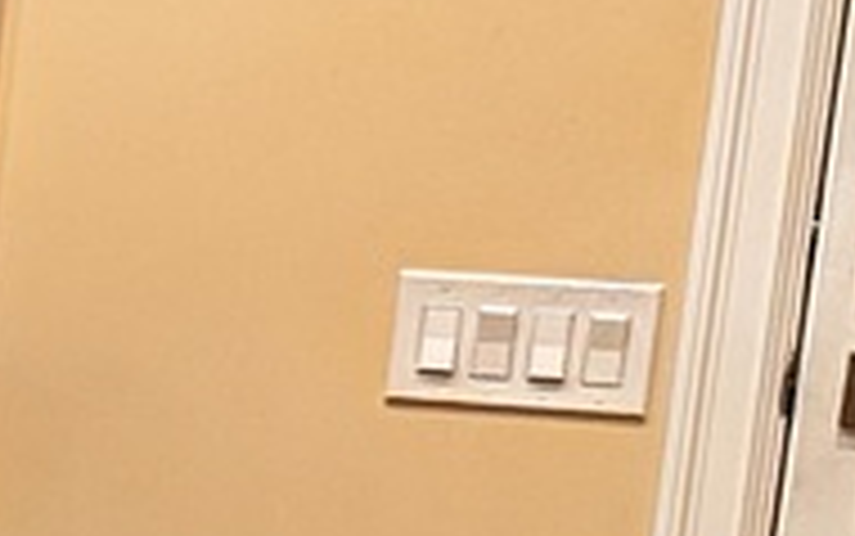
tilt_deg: -12.0
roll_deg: -1.3
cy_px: 658
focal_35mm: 193
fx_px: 4500
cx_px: -2038
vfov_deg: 6.8
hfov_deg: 8.4
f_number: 1.78
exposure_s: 1/60
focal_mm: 6.76
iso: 500
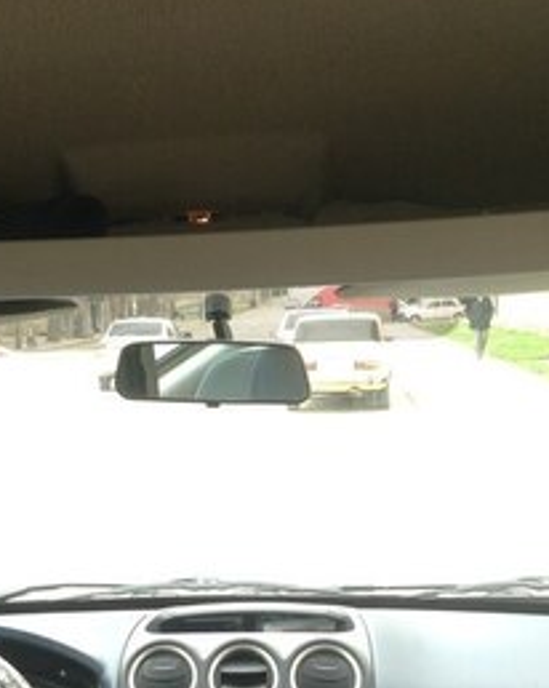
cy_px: 520
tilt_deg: -11.4
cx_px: 160
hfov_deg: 24.4
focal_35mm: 62
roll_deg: +1.0
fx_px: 1261
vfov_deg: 30.0
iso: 50
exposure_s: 1/60
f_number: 2.4
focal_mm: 4.12
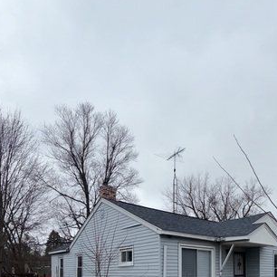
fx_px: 244
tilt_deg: +0.9
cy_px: 268
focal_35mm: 27
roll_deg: +0.4
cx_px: 186
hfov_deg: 57.7
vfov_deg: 49.7
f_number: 2.2
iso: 16
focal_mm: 2.22
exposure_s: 1/1339
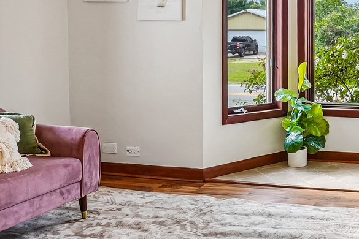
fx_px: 558
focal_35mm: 56
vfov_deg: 23.5
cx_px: 367
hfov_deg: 32.5
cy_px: 17
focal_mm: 16
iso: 400
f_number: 8
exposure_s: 1/30
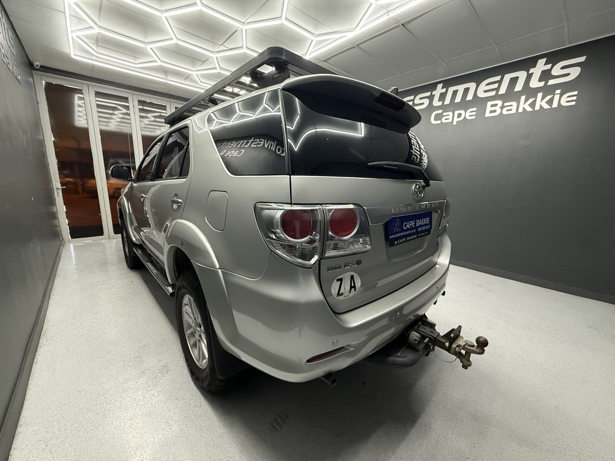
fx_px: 249
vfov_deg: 85.7
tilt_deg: -10.7
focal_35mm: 14
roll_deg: -1.6
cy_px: 230
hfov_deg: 102.1
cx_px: 308
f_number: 2.2
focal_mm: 2.22
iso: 500
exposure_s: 1/100
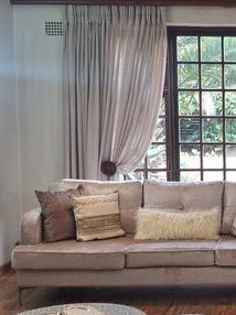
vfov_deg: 27.8
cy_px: 177
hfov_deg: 19.4
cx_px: 304
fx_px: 637
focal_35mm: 70
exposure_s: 1/50
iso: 200
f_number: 1.8
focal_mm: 4.69
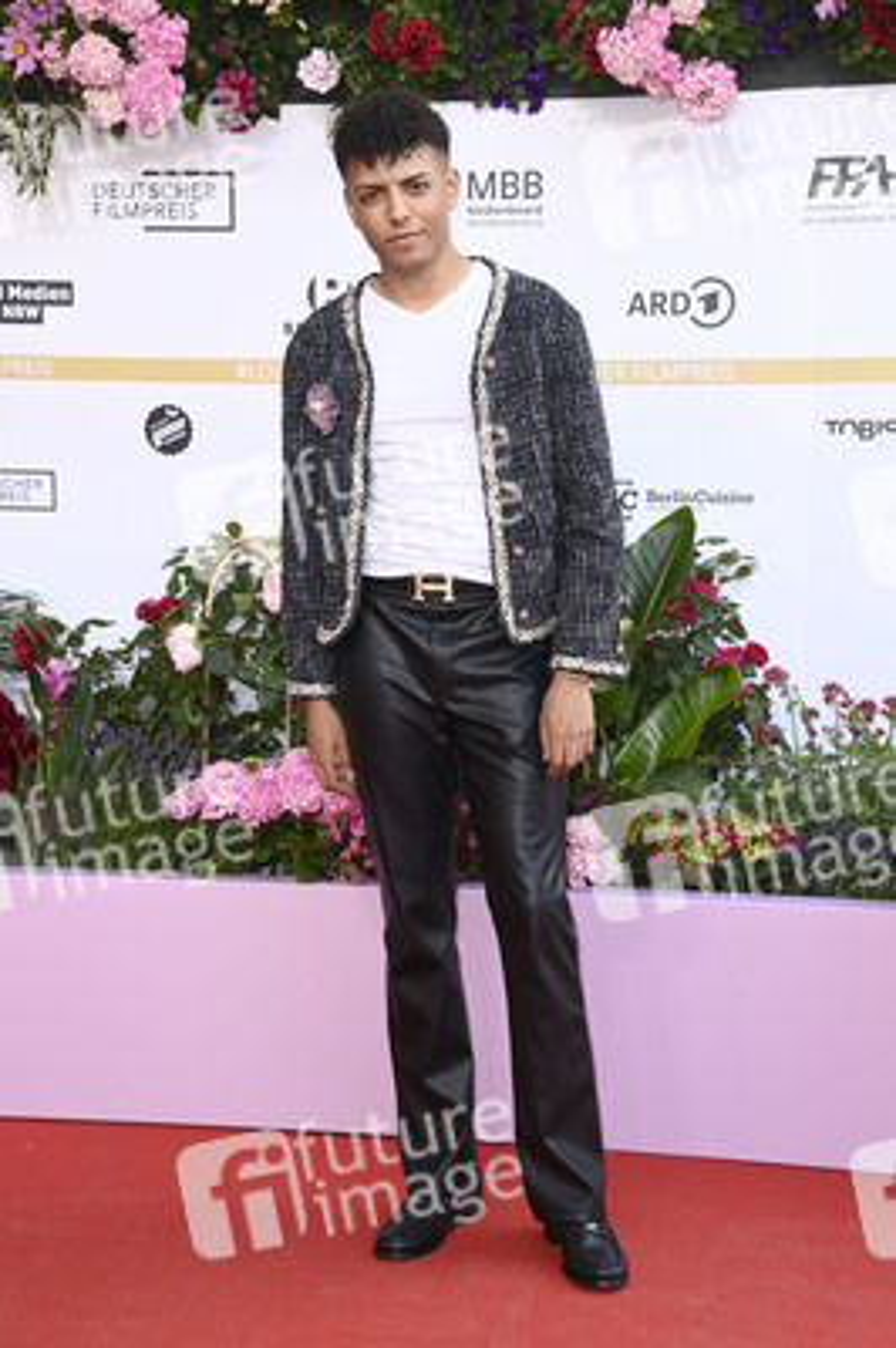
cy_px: 674
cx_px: 448
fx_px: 2431
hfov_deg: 20.9
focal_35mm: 65
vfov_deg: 31.0
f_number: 6.3
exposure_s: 1/250
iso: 640
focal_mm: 65
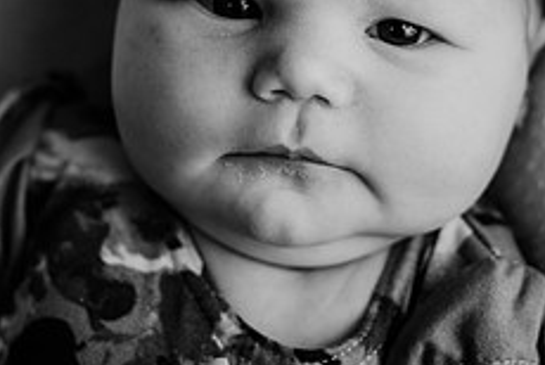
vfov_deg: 10.9
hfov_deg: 16.2
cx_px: 372
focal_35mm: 126
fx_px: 1910
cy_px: 37
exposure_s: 1/160
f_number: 2.5
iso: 100
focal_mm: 50
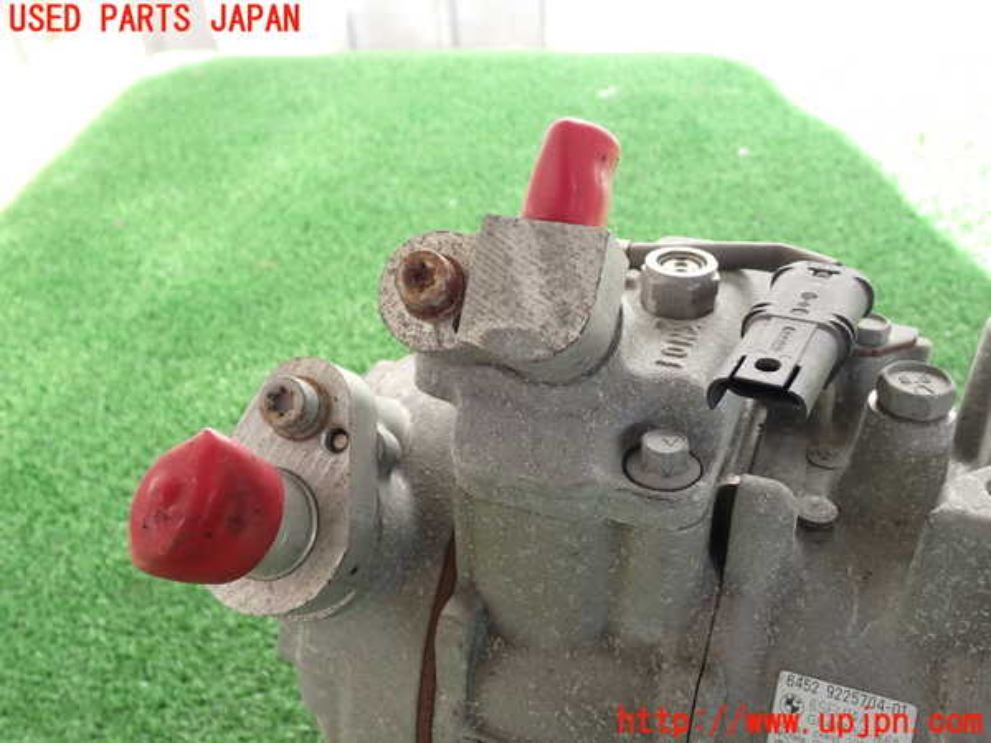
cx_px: 496
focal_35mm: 36
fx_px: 1031
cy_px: 372
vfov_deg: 39.7
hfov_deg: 51.4
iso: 100
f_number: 3.5
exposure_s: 1/100
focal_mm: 6.37
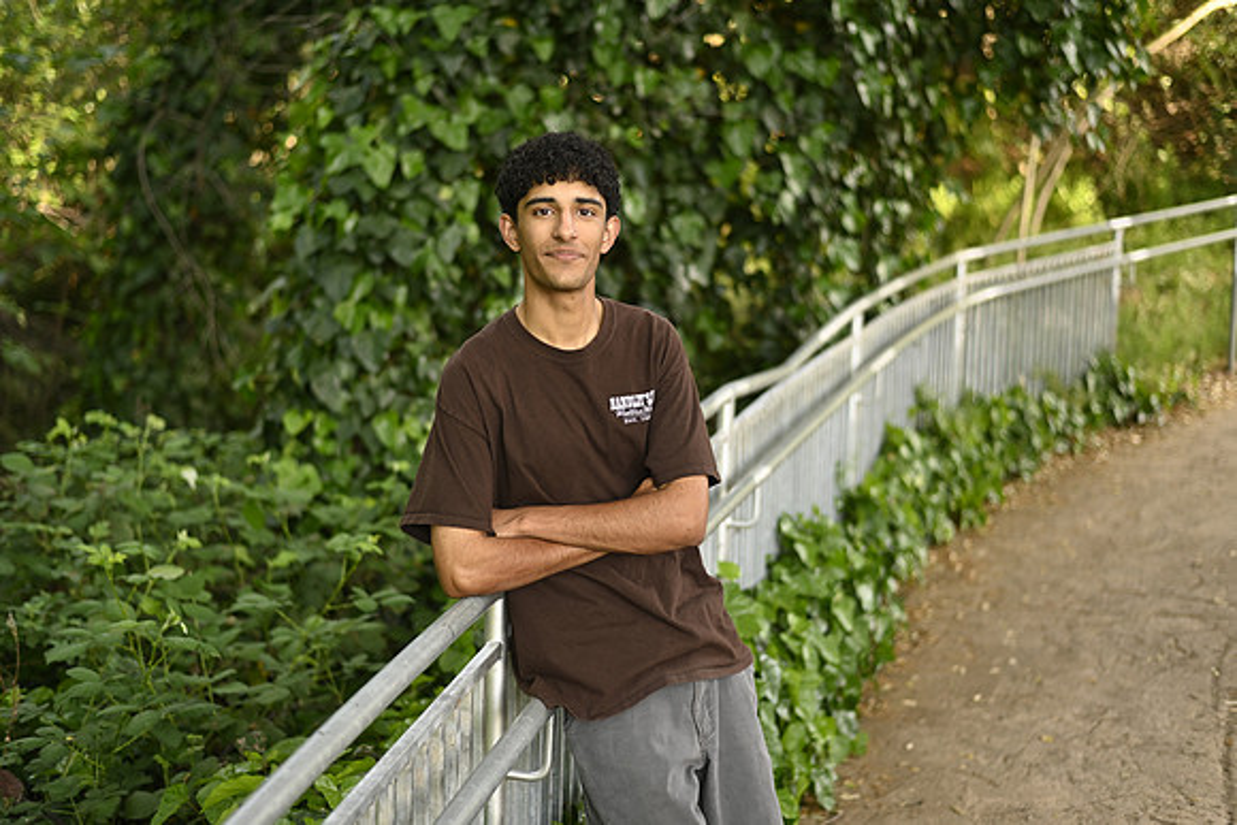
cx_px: 618
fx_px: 1718
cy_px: 412
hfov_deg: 39.6
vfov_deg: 27.0
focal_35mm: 50
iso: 200
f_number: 2.2
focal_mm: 50
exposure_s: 1/200
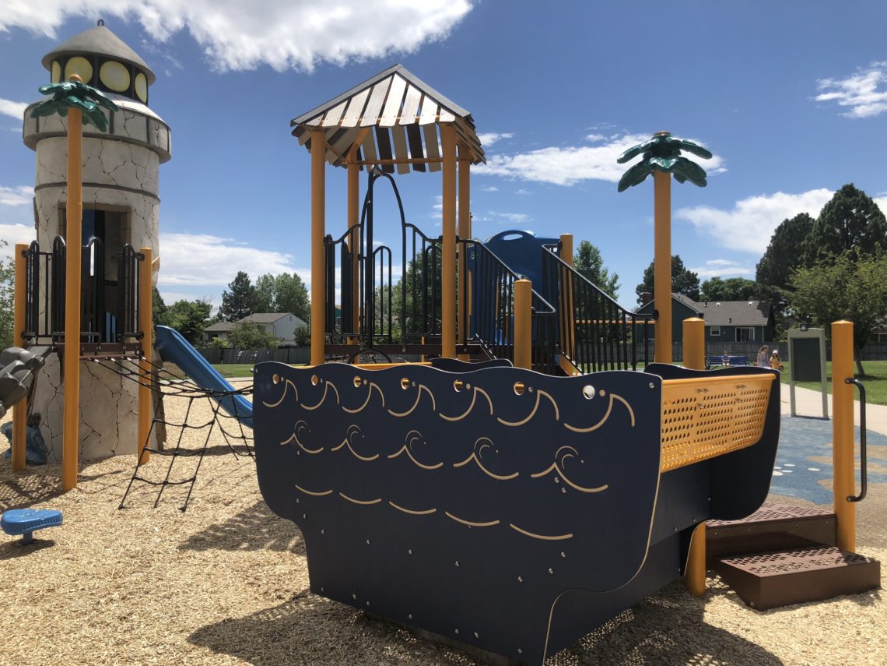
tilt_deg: +1.9
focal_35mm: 28
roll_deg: -0.2
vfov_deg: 49.7
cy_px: 333
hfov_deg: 63.4
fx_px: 717
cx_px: 444
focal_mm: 3.99
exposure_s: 1/2525
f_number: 1.8
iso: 20
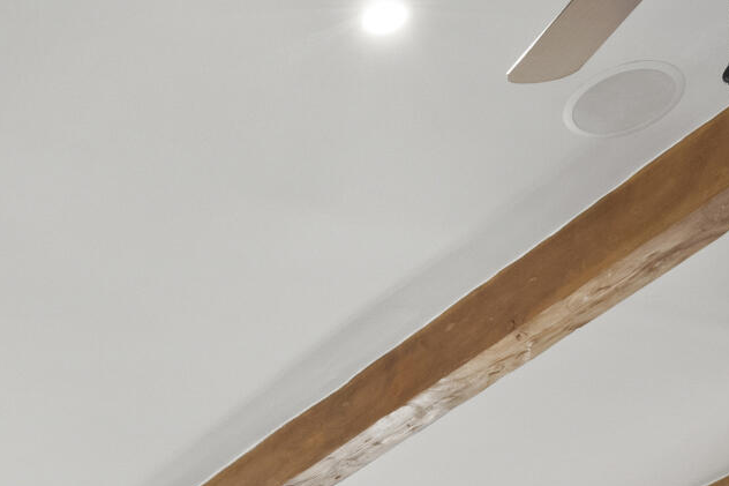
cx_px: 261
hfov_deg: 26.5
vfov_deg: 16.1
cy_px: 776
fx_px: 1539
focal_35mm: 76
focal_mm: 16
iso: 800
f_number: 10
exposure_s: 2
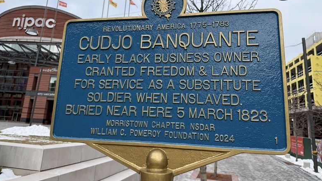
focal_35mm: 27
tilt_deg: +13.5
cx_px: 162
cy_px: 74
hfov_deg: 69.9
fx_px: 231
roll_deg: -4.8
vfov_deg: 42.7
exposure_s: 1/1385
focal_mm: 6.76
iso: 80
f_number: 1.78
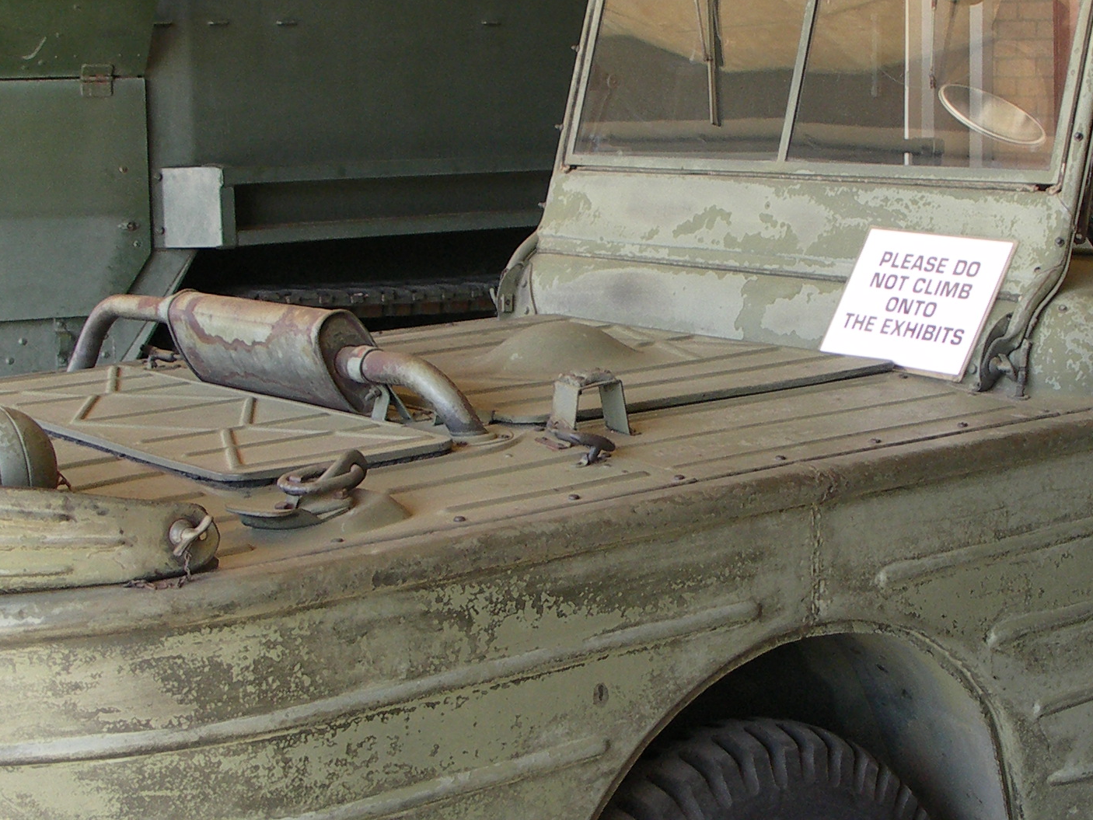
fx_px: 2053
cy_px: 472
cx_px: 651
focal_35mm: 65
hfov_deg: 29.7
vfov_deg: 22.6
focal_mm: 7.2
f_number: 2.8
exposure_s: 1/40
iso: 100
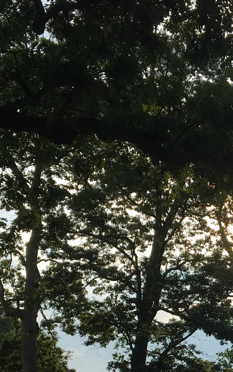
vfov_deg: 25.2
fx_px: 803
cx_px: 242
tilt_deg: +7.8
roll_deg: +1.5
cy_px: 348
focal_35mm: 79
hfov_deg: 16.1
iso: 25
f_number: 2.2
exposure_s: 1/2198
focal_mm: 4.15
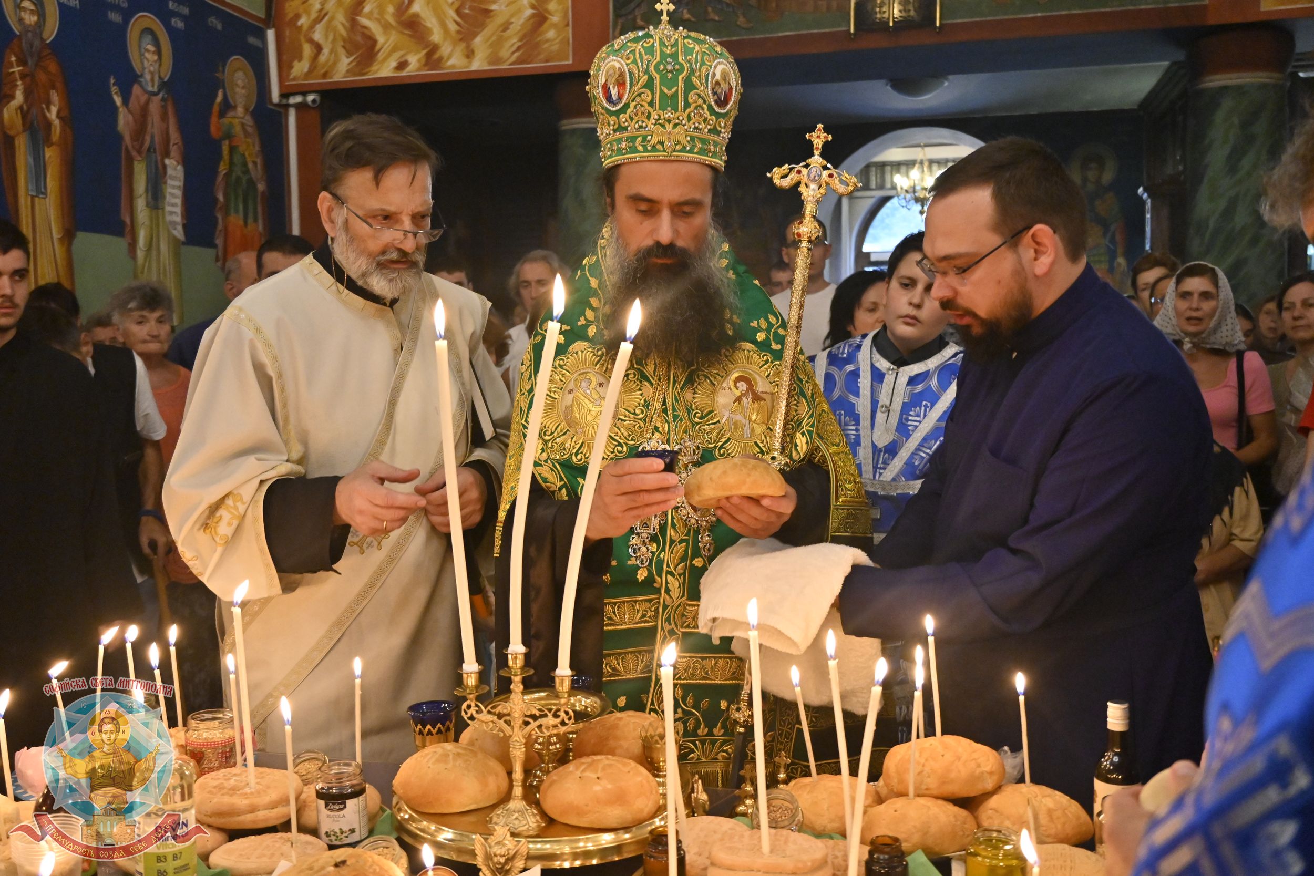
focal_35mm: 34
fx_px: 1259
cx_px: 657
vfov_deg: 38.4
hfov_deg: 55.1
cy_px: 438
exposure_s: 1/125
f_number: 3.8
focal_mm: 23
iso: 3200
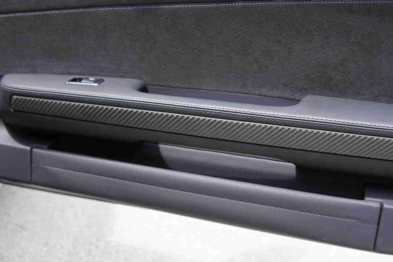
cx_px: 196
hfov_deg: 43.6
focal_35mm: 45
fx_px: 491
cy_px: 131
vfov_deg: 29.9
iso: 160
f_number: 4
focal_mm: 30
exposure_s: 1/160
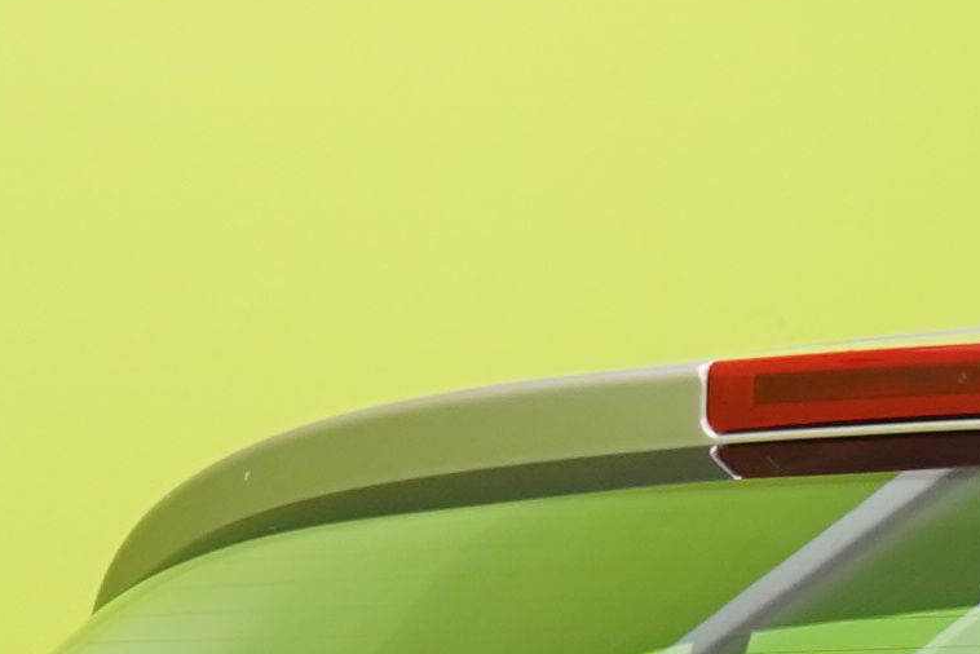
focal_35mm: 443
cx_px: 2146
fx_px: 12063
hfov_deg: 4.6
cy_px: 1429
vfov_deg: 3.1
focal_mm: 56
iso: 400
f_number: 5
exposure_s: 1/25
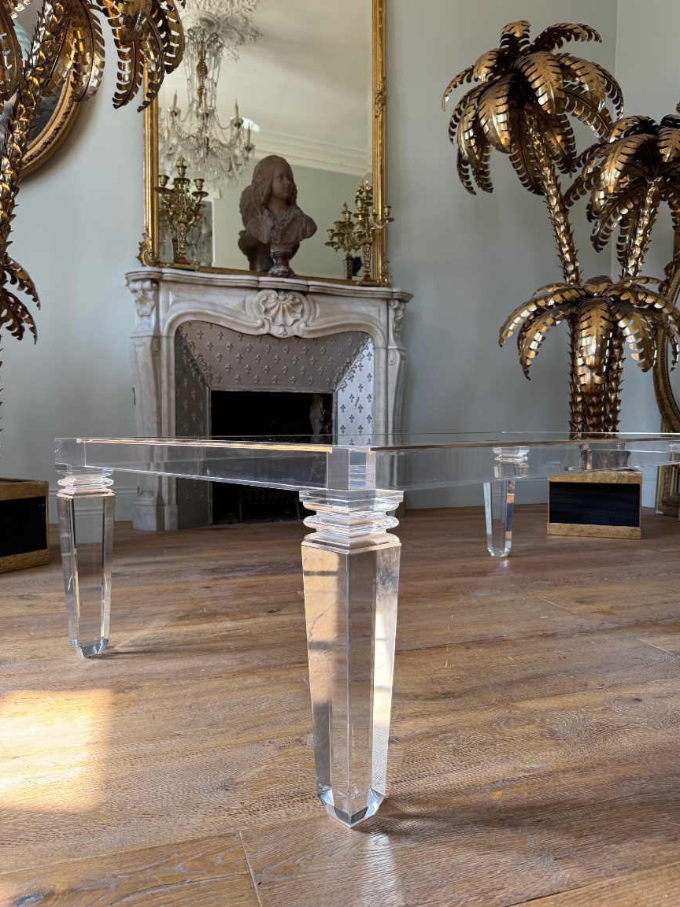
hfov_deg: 54.9
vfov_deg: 69.4
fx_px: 655
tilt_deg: -2.6
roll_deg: -0.1
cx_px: 353
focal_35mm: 25
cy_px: 454
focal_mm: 6.76
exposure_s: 1/121
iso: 80
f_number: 1.78
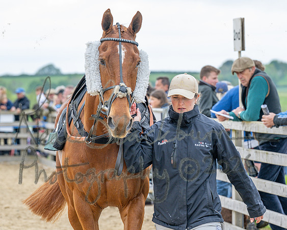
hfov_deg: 10.3
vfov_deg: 8.2
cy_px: 112
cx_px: 167
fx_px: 1592
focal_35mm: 188
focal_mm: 104
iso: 400
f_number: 4.5
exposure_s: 1/640
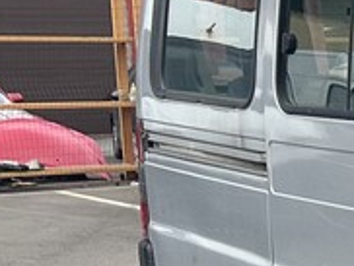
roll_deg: +0.6
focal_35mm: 135
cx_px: 910
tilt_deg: -5.5
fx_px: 1382
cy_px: 225
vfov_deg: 11.0
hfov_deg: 11.4
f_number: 1.78
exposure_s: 1/1562
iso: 80
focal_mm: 6.86
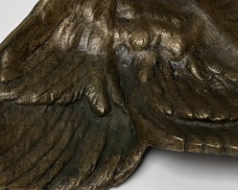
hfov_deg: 7.8
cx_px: 269
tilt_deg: -48.3
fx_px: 1731
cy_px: -87
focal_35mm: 246
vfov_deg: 6.2
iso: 32
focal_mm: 5.96
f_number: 1.6
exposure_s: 1/515
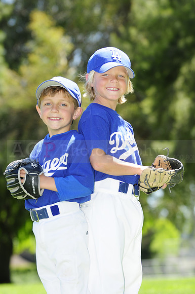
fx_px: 1283
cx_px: 98
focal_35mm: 158
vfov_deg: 13.1
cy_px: 147
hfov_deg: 8.7
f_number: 4
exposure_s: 1/640
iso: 200
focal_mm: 105
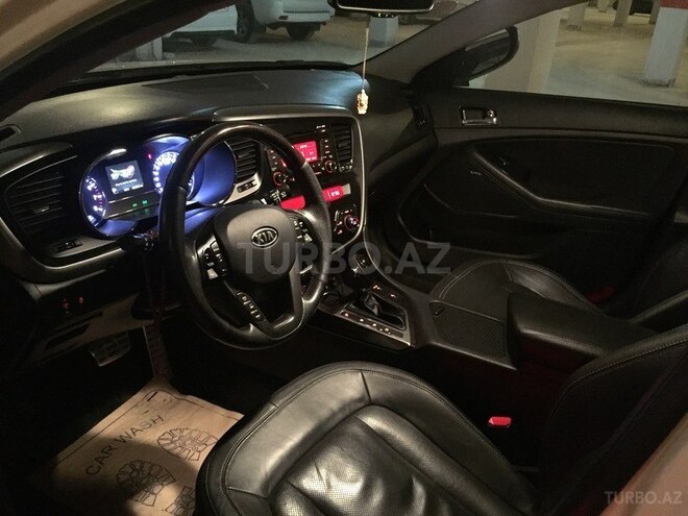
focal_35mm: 29
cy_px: 258
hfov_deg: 61.7
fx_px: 576
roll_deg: -4.8
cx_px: 344
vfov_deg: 48.2
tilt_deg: -25.8
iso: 1000
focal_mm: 4.15
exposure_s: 1/17
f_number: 2.2
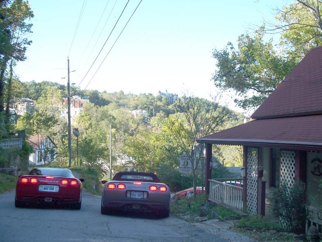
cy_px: 119
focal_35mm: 48
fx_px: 447
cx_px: 164
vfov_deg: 30.3
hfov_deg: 39.6
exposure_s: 1/250
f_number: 2.9
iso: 64
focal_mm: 9.86
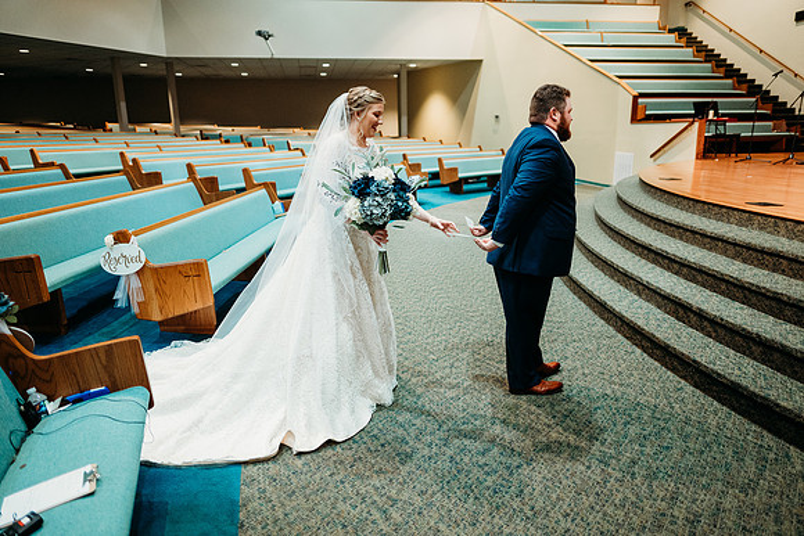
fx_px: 536
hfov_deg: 73.7
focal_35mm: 24
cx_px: 402
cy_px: 268
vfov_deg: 53.2
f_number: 1.8
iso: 2000
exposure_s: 1/100
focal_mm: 24
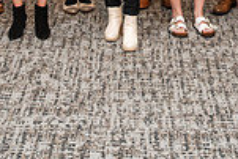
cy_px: -141
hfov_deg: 16.6
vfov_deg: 10.4
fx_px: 814
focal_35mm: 123
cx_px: 148
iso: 1250
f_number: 5.6
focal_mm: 32
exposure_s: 1/160
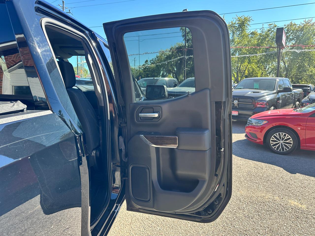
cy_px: 118
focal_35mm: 24
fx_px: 218
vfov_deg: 56.8
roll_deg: -1.9
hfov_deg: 71.6
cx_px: 158
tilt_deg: -8.0
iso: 80
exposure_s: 1/685
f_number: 1.78
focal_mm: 6.86
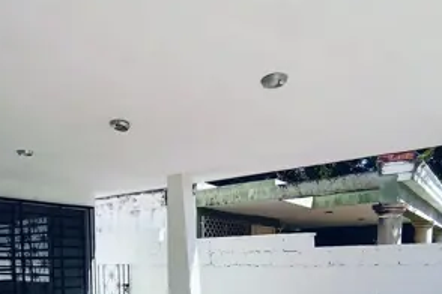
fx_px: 417
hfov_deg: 54.8
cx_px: 150
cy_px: 304
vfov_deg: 34.7
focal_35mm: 34
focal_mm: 1.68
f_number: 2.2
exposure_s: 1/478
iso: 64
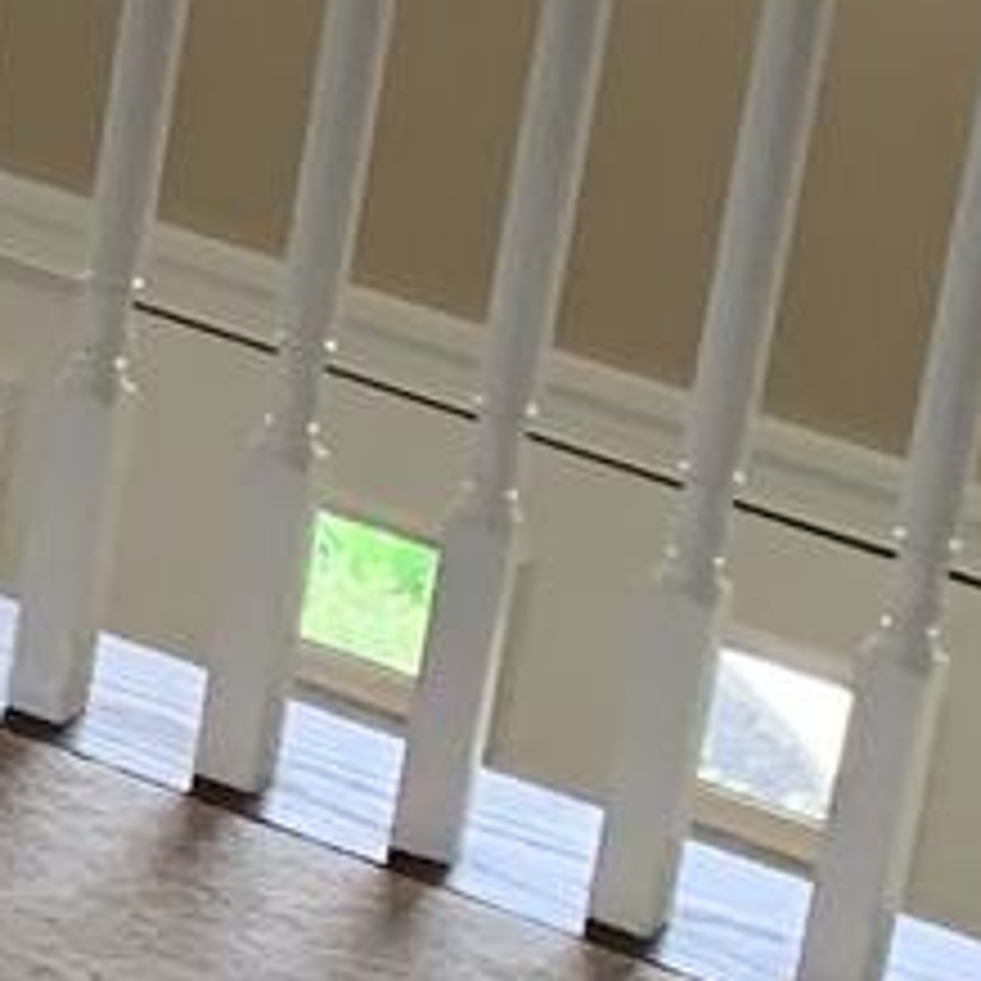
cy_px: -450
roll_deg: -1.6
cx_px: -2290
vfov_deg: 8.0
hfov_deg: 7.0
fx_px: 6925
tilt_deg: -19.2
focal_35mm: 216
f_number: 1.8
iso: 125
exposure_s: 1/60
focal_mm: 4.25
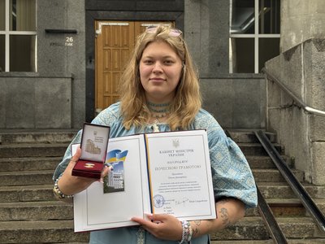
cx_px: 162
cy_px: 122
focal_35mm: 48
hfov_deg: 39.7
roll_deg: -0.8
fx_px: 451
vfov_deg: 30.3
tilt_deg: -0.1
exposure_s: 1/454
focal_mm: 6.76
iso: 64
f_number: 1.78
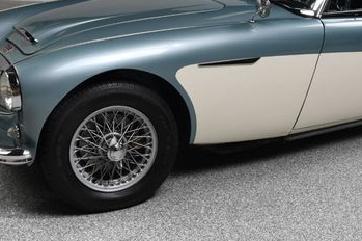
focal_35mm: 66
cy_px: 54
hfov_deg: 30.4
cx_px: 234
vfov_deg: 20.4
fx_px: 663
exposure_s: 1/160
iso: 100
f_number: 11
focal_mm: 24
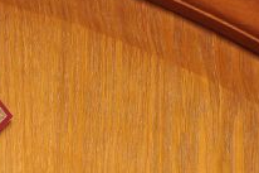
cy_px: 400
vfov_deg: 5.3
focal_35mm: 253
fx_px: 1819
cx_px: -99
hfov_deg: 8.0
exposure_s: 1/30
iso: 400
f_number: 4.5
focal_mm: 34
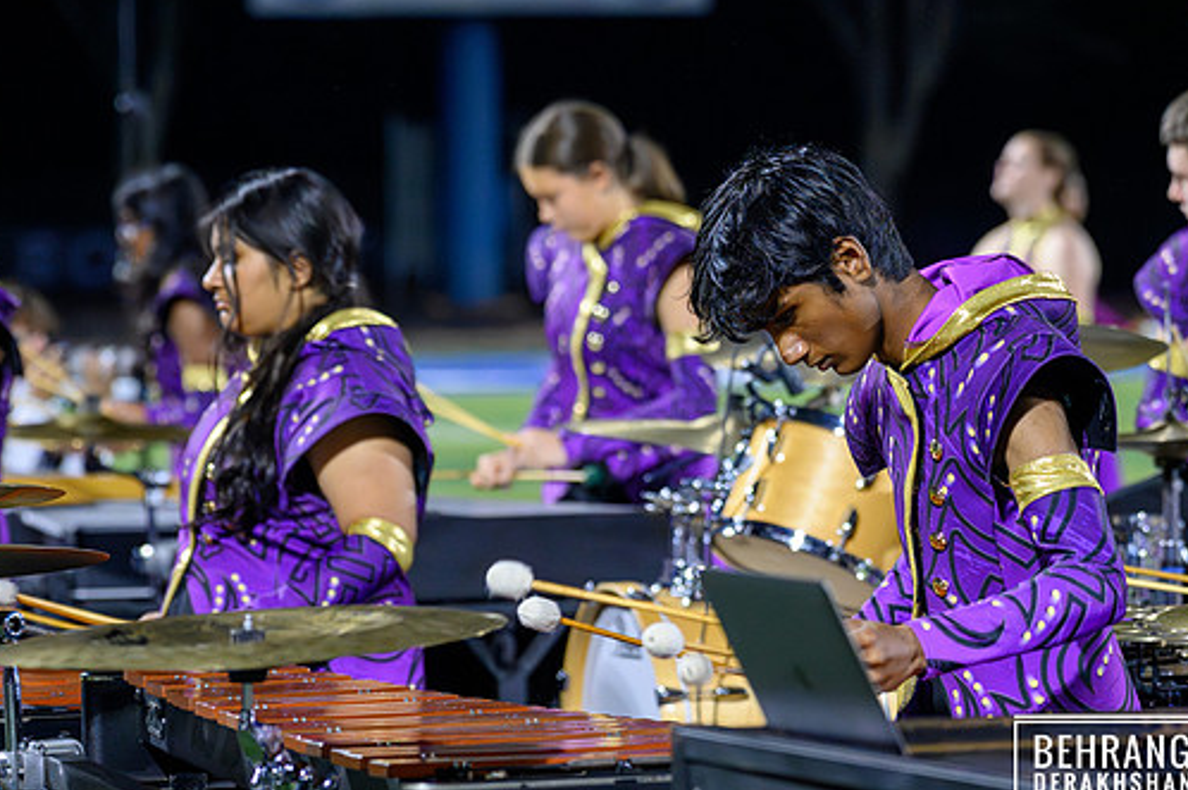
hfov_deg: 8.8
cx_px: 599
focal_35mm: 233
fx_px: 7681
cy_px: 430
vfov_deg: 5.9
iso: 12800
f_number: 5.6
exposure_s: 1/500
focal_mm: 200
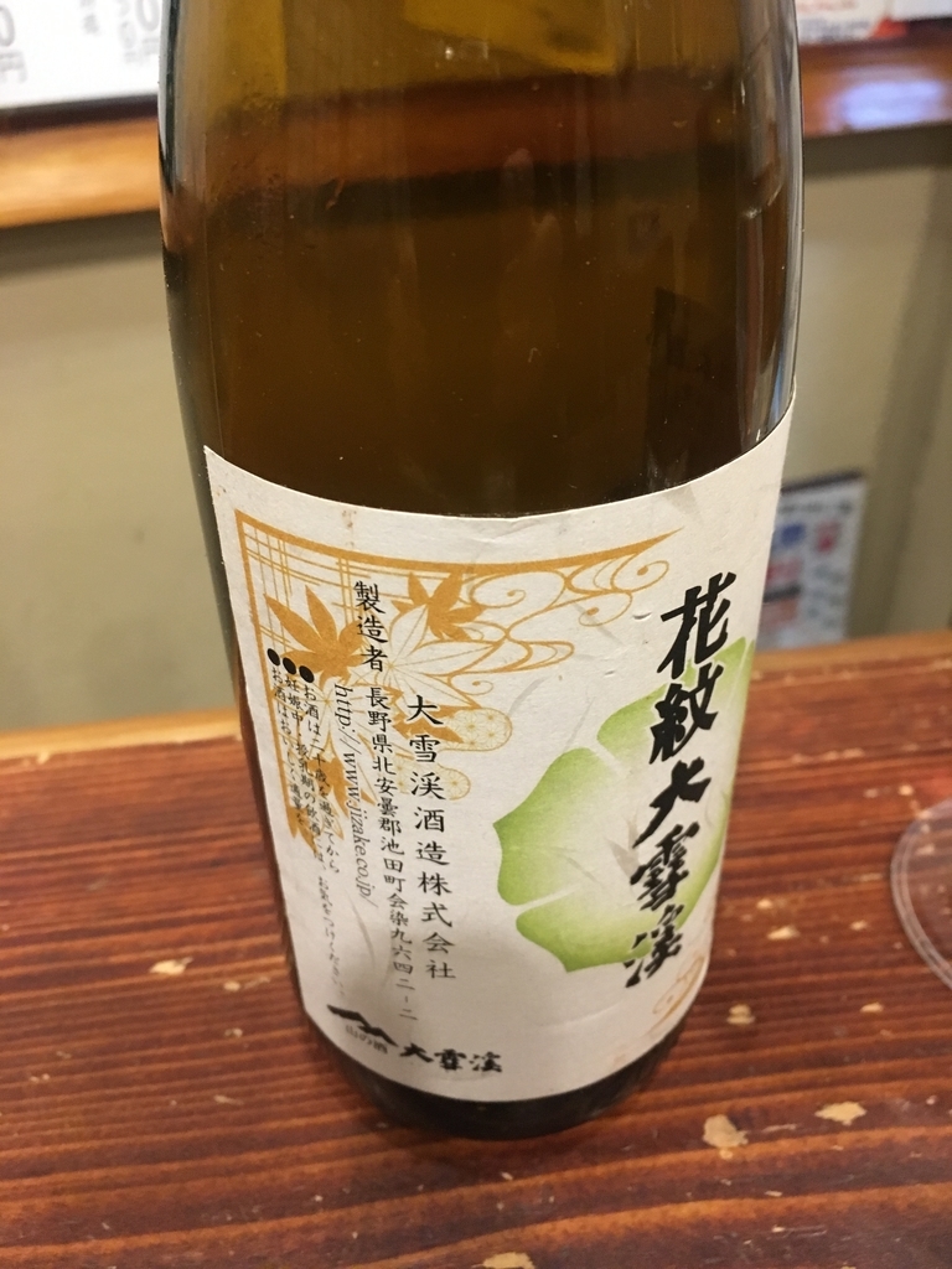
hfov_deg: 48.2
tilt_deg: -36.0
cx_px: 476
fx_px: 1063
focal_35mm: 29
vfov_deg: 61.7
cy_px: 634
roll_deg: +0.8
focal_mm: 4.15
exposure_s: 1/15
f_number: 2.2
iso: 200
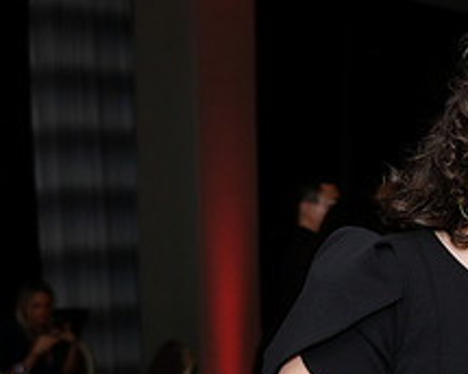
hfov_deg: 19.5
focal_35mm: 91
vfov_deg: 16.9
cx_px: 594
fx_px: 1260
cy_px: 249
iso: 800
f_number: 3.2
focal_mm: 24.3
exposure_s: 1/180
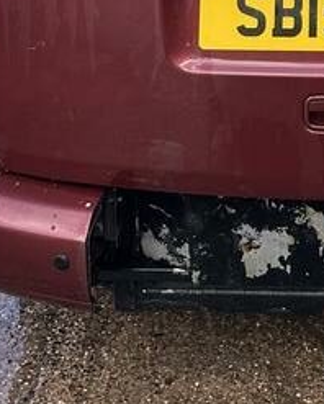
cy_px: -262
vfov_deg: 18.8
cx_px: 401
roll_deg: -0.7
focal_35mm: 85
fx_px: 1018
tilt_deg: -8.2
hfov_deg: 17.2
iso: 80
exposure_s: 1/1241
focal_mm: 6.86
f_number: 1.78
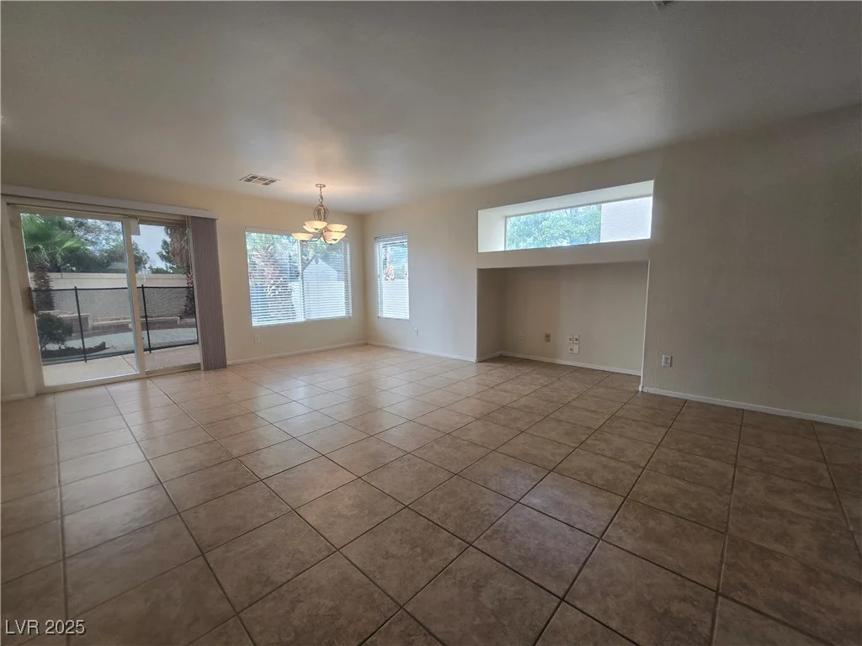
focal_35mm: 13
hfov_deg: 106.2
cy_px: 323
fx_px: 324
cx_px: 431
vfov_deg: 89.9
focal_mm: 2.2
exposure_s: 1/60
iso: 50
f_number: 2.2
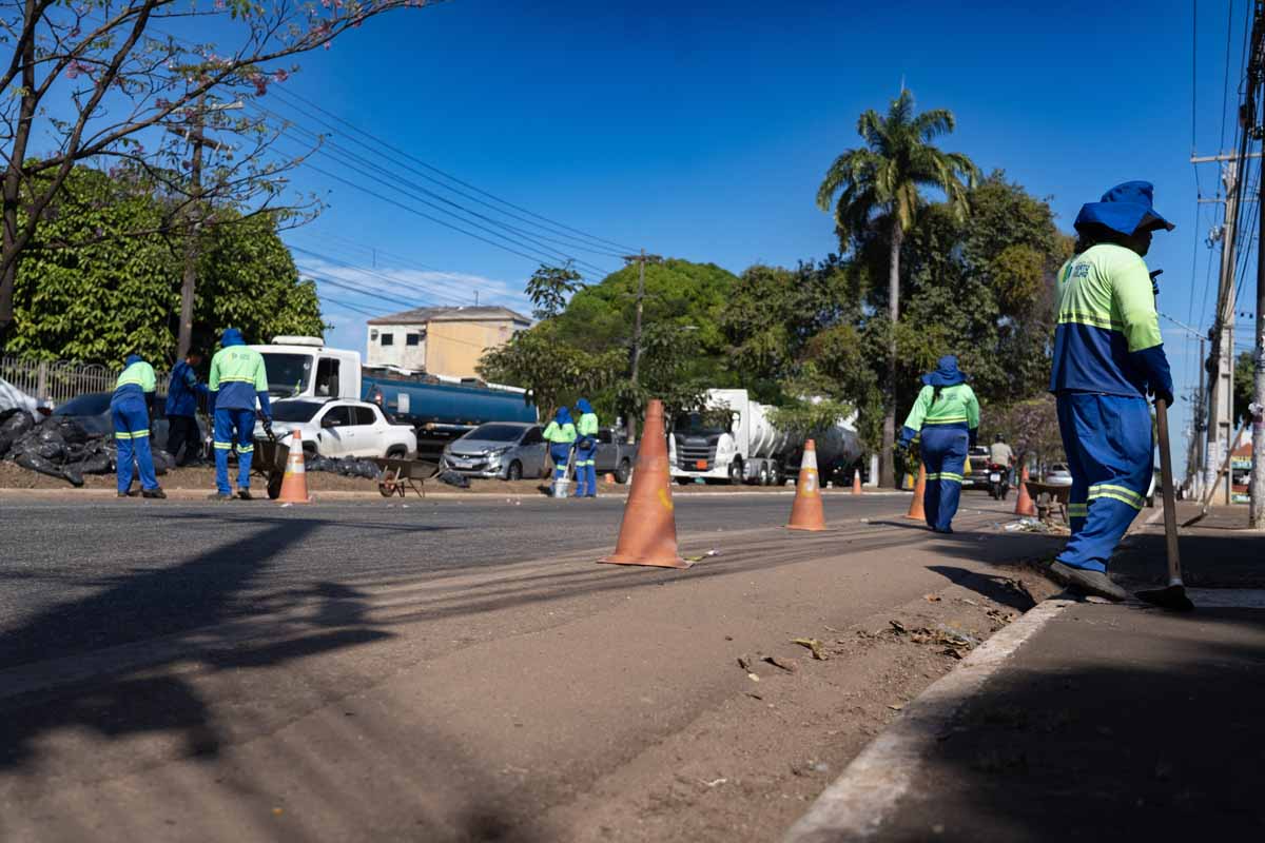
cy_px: 422
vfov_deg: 35.9
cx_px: 632
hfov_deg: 51.9
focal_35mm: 37
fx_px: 1300
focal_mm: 37
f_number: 4
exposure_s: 1/3200
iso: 200
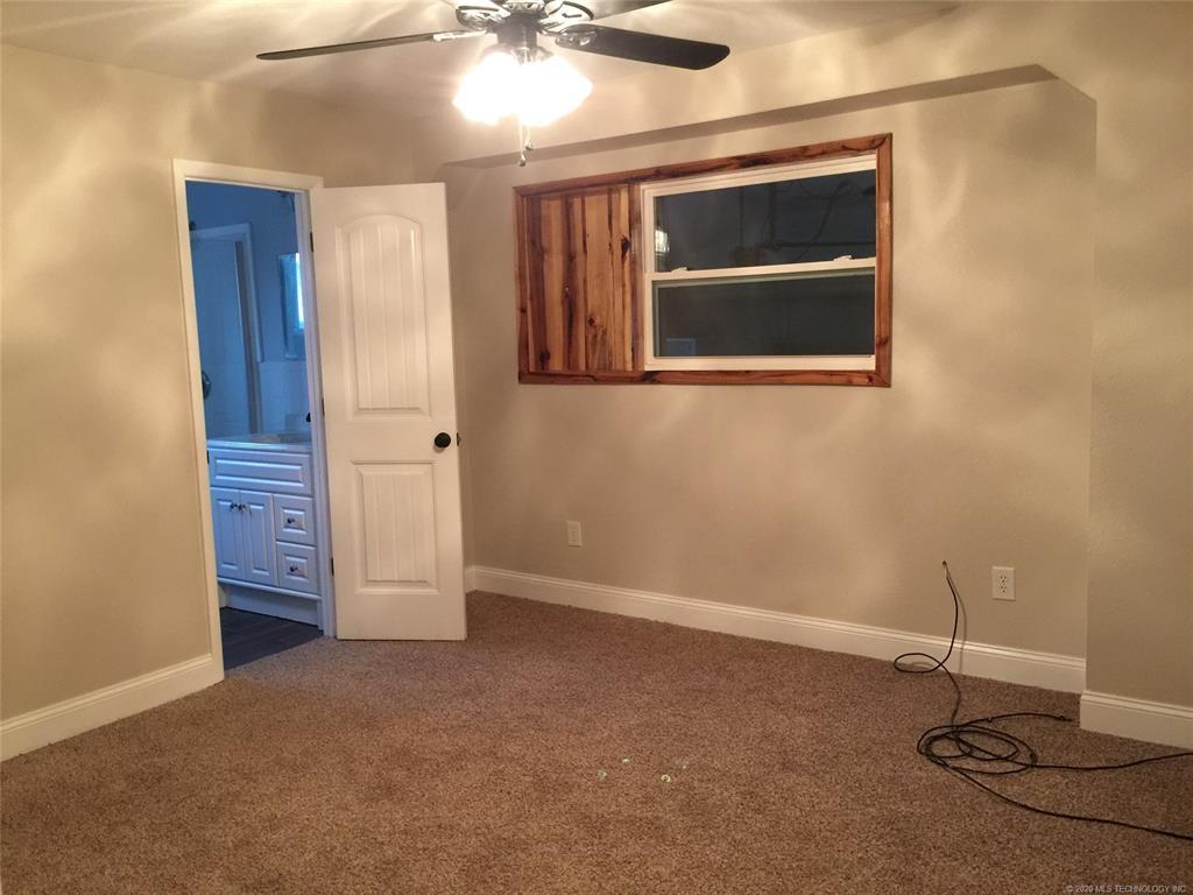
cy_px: 448
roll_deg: +2.3
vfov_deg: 48.2
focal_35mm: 29
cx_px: 596
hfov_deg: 61.7
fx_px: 999
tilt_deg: -7.6
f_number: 2.2
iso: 125
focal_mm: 4.15
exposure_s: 1/8
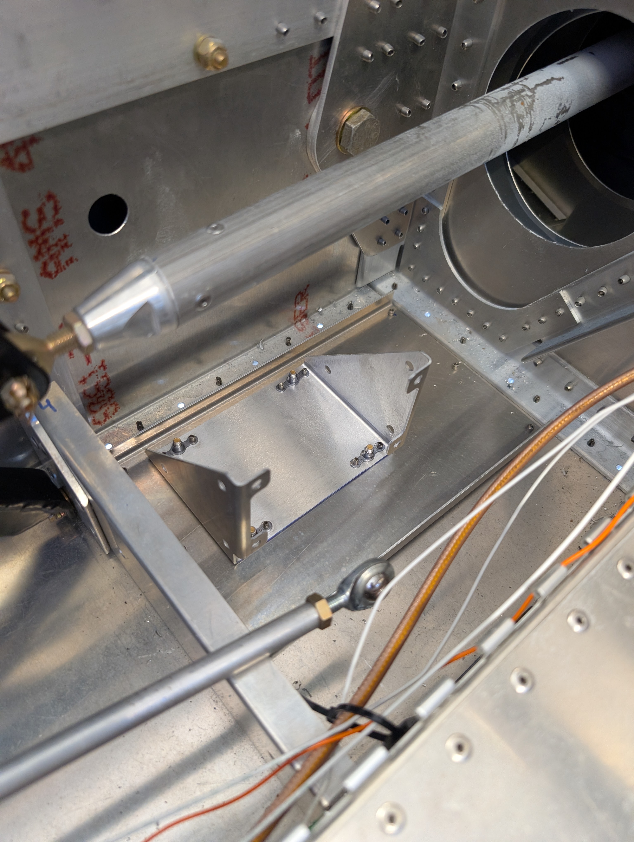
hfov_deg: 56.9
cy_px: 421
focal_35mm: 24
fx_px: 585
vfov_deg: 71.5
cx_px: 317
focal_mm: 6.9
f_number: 1.68
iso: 413
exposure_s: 1/120
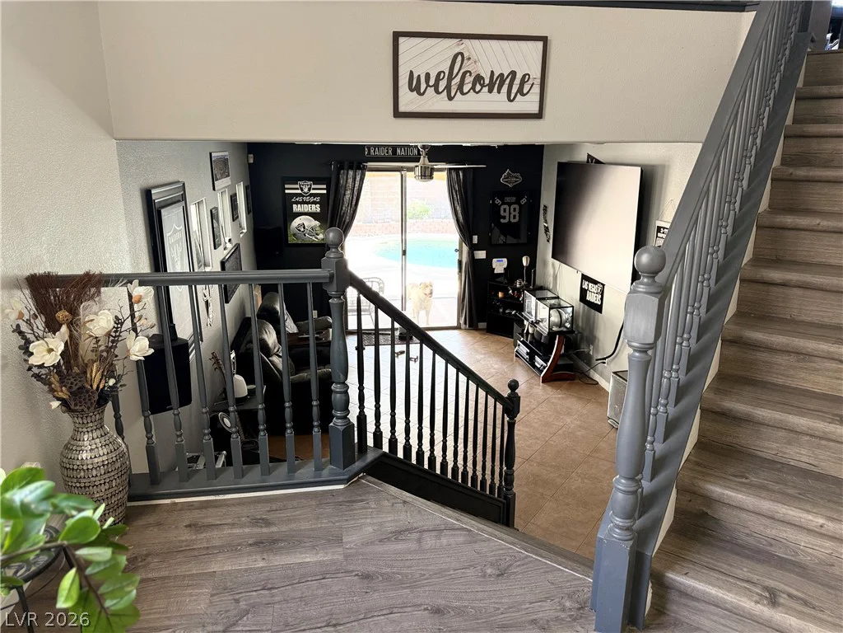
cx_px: 422
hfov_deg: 71.6
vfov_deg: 56.8
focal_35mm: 24
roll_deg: -0.3
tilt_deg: -16.0
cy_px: 316
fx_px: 584
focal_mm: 6.76
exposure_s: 1/60
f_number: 1.78
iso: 200
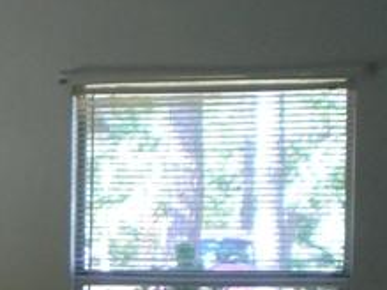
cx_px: -88
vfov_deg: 11.6
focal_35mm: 122
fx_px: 1363
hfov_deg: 15.5
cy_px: 449
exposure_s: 1/100
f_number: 3.1
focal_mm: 6.3
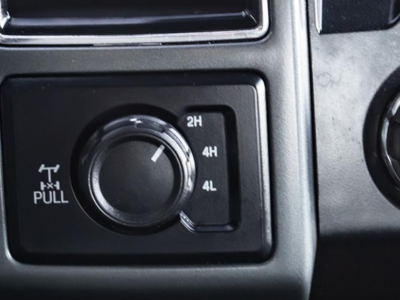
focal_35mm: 221
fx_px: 2553
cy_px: 211
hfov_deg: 9.0
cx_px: 187
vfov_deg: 6.7
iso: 4000
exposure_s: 1/60
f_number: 4
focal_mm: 70
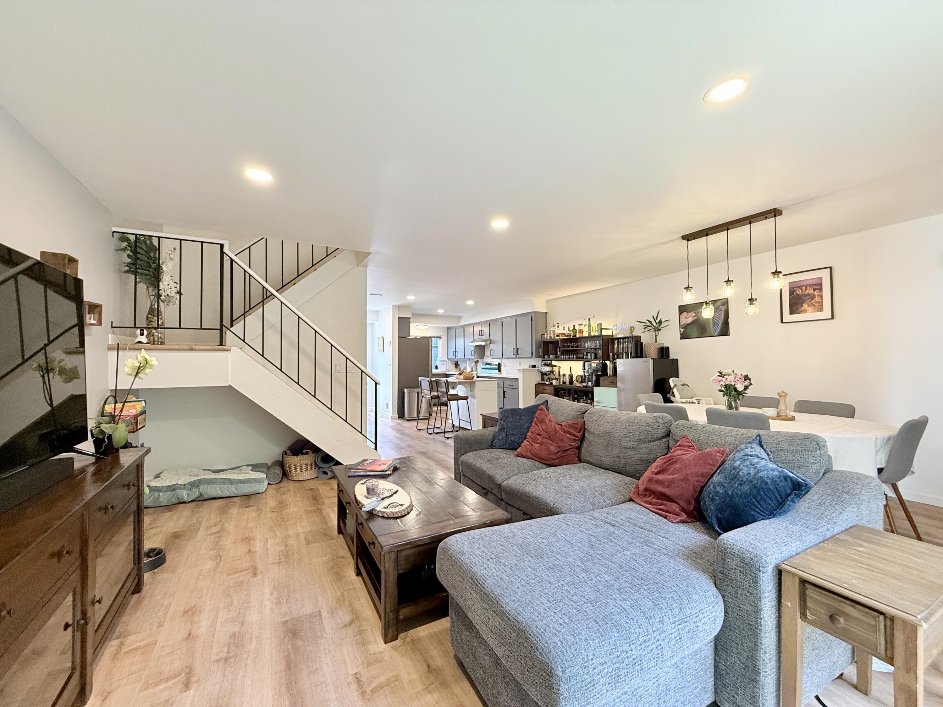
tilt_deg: +0.7
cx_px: 472
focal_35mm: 14
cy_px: 354
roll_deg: +0.2
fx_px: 381
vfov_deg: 85.7
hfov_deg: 102.1
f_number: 2.2
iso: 320
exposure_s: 1/120
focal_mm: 2.22
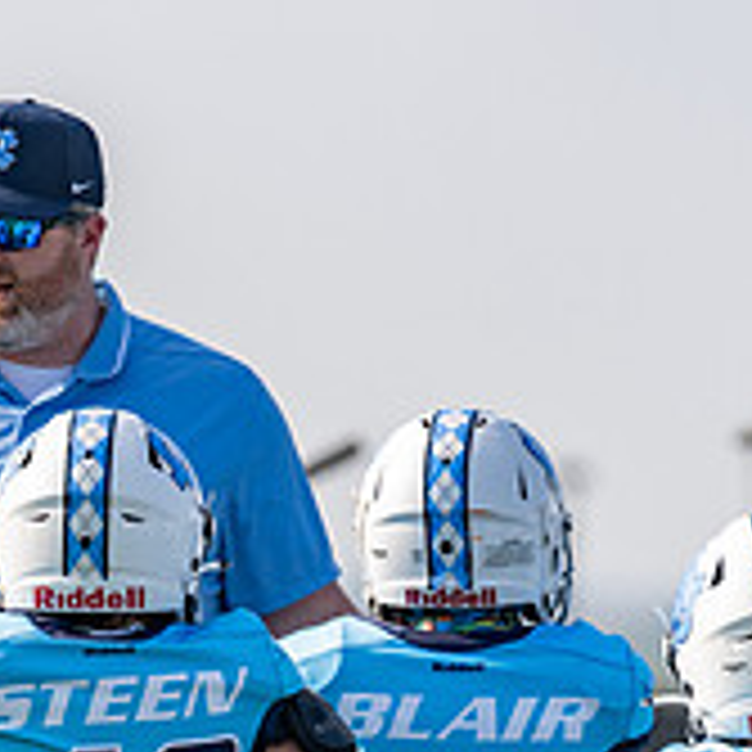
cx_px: -41
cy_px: 615
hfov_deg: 3.0
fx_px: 14501
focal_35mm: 590
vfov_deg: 3.0
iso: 100
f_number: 3.5
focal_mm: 200
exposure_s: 1/1000
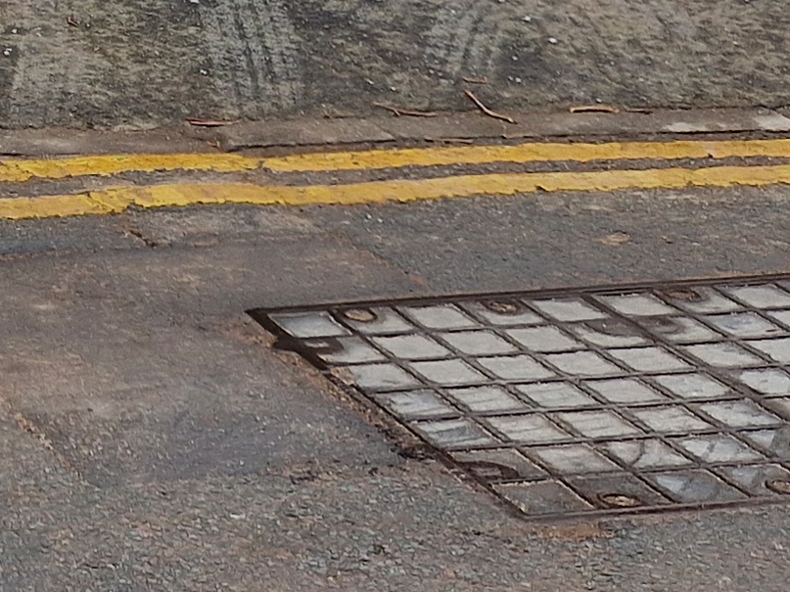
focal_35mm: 114
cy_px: -800
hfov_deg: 15.2
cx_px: -574
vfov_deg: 11.1
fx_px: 2601
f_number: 1.8
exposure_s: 1/522
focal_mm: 5.4
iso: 50
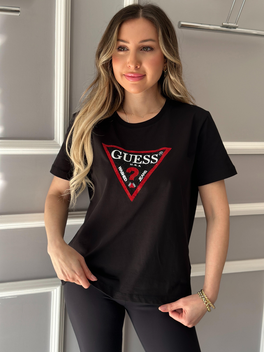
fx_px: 488
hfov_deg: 30.3
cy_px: 176
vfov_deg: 39.7
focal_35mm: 48
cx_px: 132
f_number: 1.78
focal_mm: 6.86
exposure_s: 1/210
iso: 80
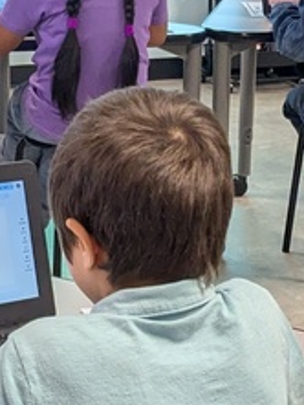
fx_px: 1462
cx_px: 264
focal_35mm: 125
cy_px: 258
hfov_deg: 11.8
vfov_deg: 15.7
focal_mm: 4.38
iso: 287
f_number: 1.73
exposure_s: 1/120
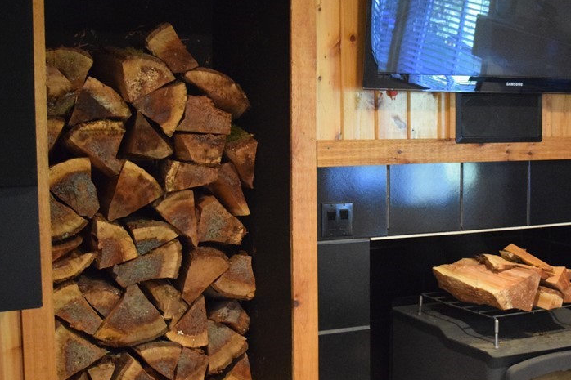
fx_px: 888
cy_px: 199
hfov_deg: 35.3
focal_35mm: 56
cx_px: 387
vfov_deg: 24.2
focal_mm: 24
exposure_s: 1/50
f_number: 4
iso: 6400
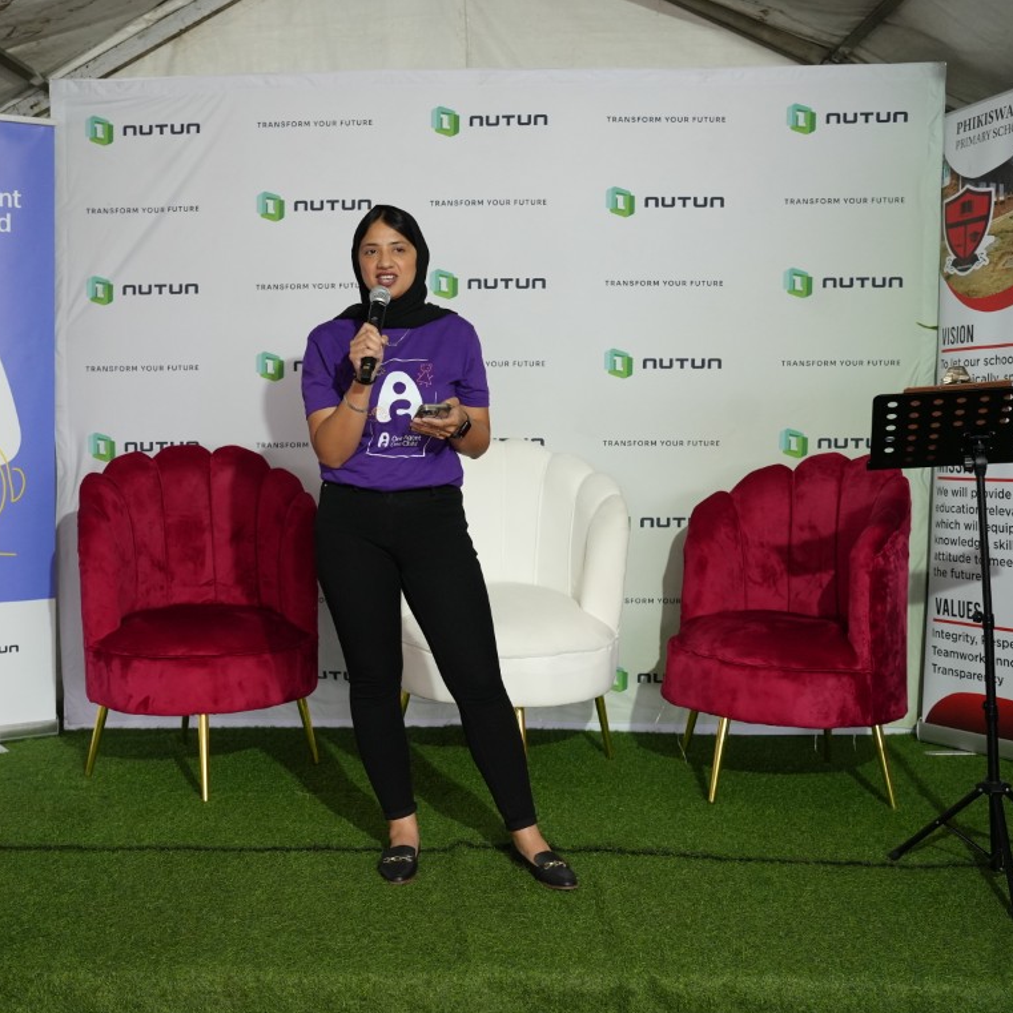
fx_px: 1490
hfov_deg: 37.4
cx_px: 403
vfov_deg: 37.6
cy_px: 506
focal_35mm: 45
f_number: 4
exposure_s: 1/160
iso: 2500
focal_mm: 35
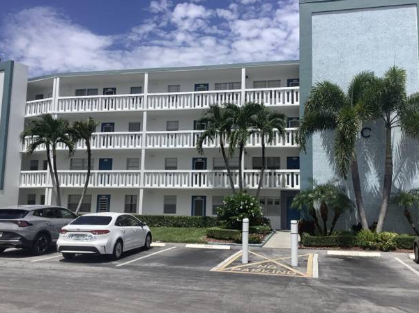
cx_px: 220
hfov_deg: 55.4
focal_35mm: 33
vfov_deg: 42.9
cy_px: 160
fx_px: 399
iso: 25
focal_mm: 3.3
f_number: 2.4
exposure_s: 1/2469
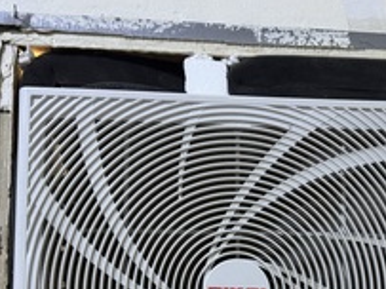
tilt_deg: +3.4
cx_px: 275
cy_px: 273
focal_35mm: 54
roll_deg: +0.3
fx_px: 602
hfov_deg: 35.0
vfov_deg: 25.9
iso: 400
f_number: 1.78
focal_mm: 6.76
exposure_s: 1/60
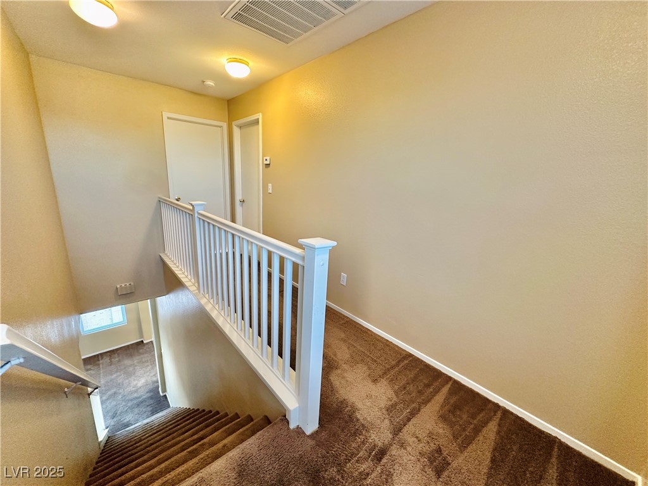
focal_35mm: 14
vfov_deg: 85.7
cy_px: 243
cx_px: 324
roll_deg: -2.0
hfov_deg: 102.1
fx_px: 262
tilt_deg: -13.4
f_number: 2.2
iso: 250
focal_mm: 2.22
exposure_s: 1/60
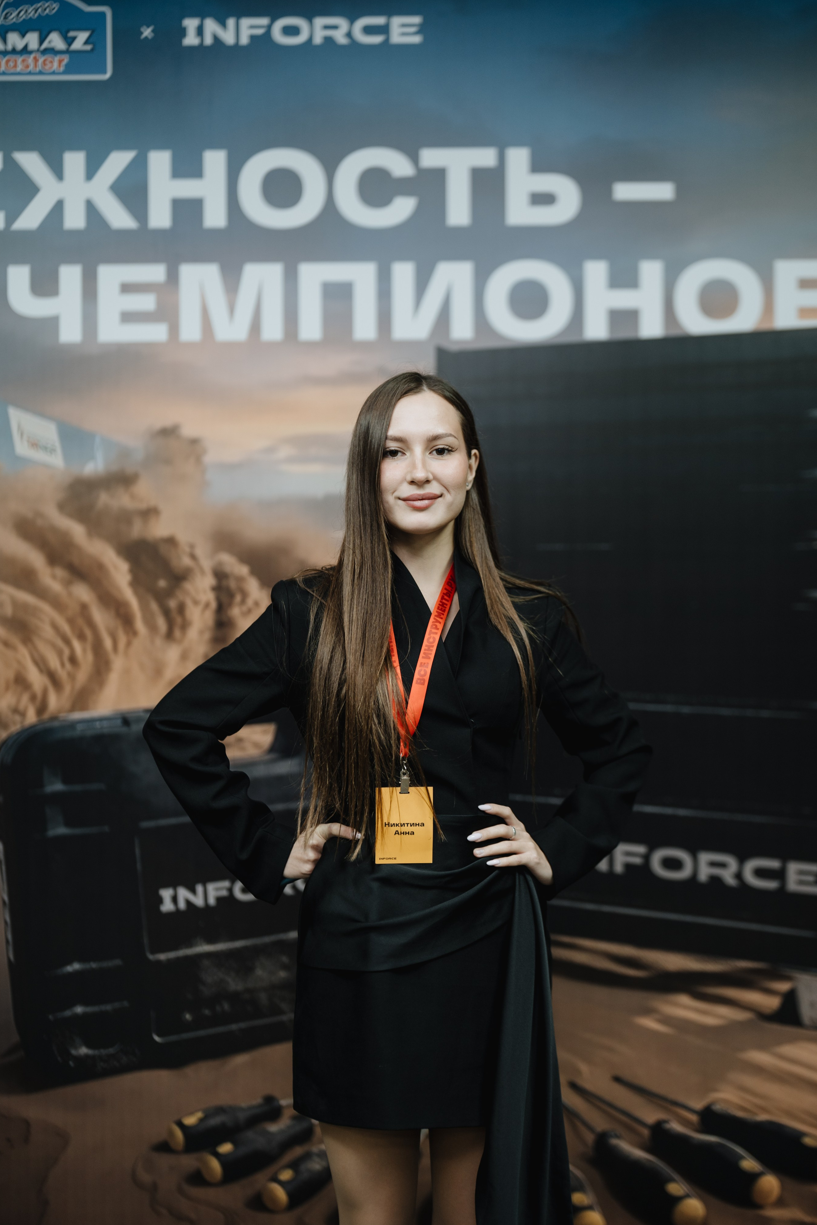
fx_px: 1736
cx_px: 405
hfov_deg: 26.5
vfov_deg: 38.9
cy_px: 608
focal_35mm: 51
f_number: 1.4
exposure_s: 1/125
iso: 250
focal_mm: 50
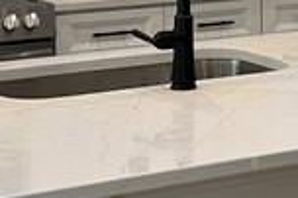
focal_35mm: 168
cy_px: -110
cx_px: 345
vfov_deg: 8.0
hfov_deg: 12.0
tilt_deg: -2.4
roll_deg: -0.2
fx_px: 1389
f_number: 1.78
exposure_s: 1/120
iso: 125
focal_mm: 6.86
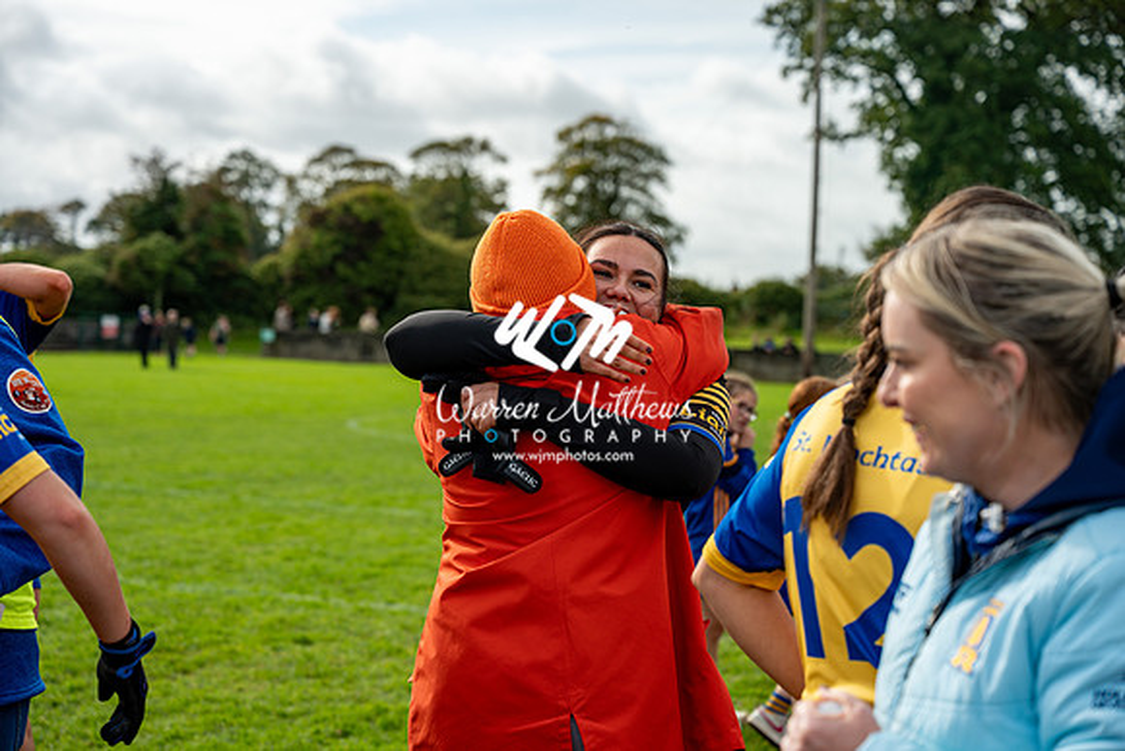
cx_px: 562
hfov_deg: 28.8
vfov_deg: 19.5
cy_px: 376
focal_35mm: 70
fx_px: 2188
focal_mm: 70
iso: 100
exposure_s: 1/800
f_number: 4
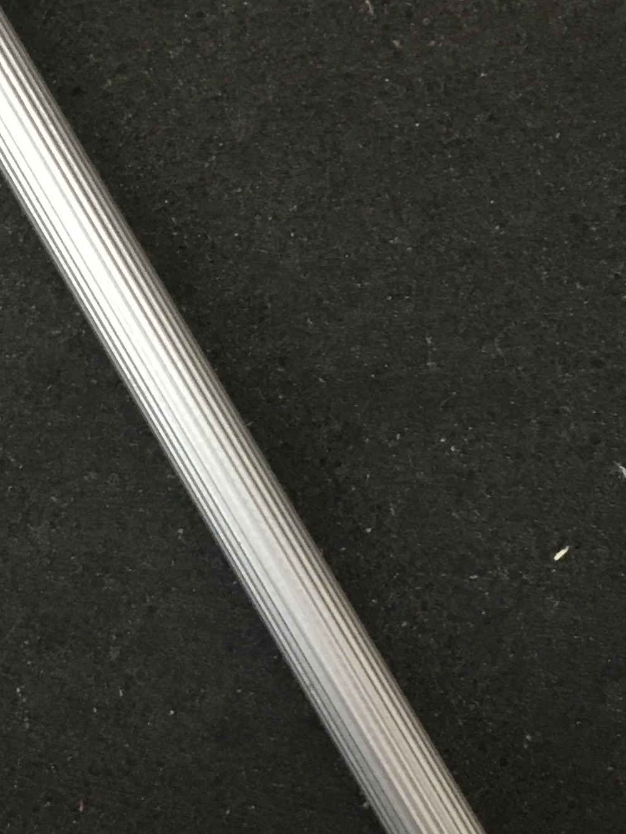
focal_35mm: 58
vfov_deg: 33.2
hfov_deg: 24.9
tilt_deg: -86.0
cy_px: 359
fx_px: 1398
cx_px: 157
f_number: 2.2
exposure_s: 1/4
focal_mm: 4.15
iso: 160
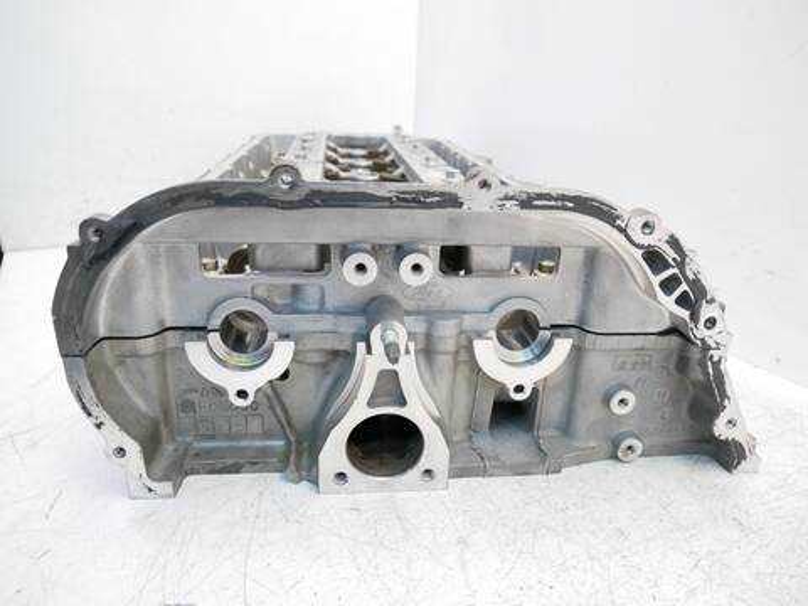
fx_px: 560
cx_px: 404
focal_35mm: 24
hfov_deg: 71.6
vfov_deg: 56.8
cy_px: 303
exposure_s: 1/60
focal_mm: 12
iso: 800
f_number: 3.5
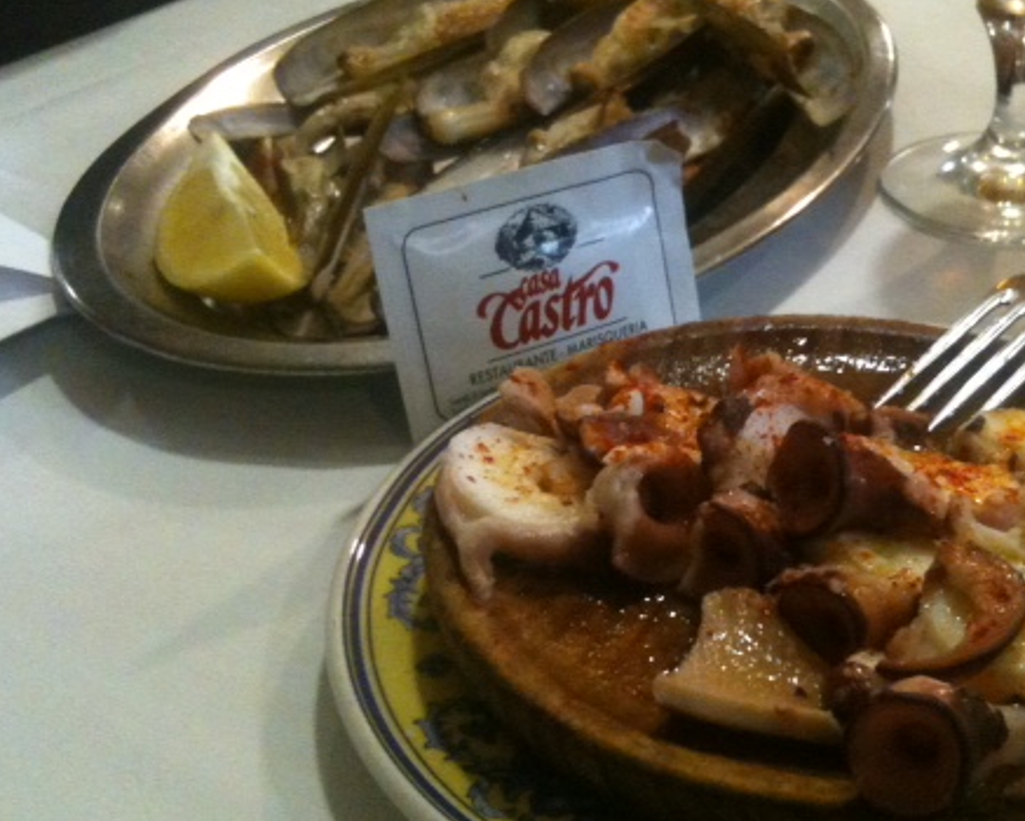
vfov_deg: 30.3
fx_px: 1517
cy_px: 429
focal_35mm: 50
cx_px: 668
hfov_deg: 37.0
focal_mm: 3.85
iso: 400
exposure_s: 1/17
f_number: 2.8
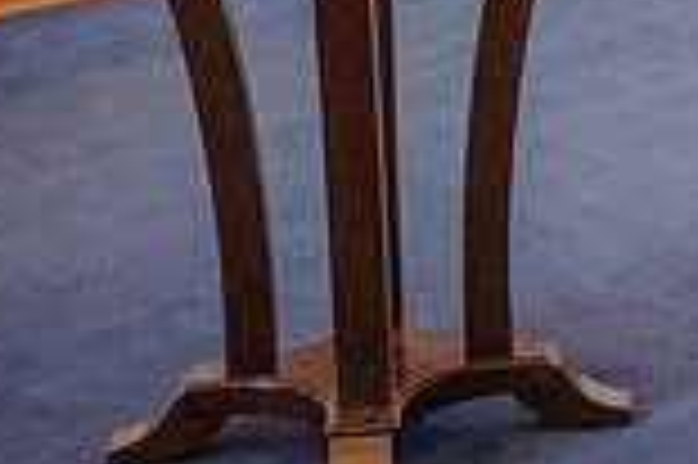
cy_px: -313
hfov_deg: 14.2
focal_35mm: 131
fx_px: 2537
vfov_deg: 10.0
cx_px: 1166
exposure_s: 1/1000
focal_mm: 35
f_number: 2.2
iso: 6400
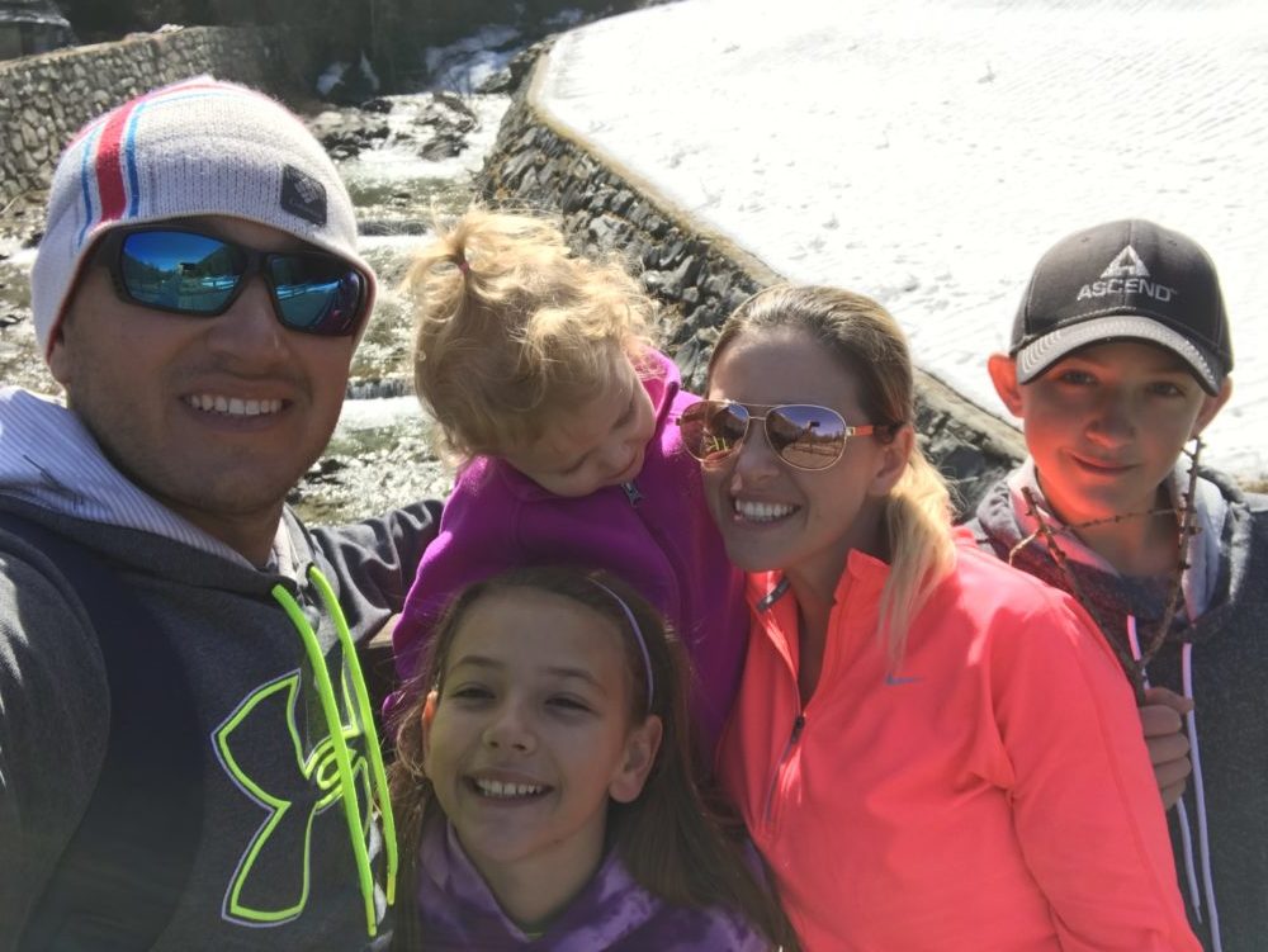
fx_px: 1173
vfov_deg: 44.2
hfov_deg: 56.8
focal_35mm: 32
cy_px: 476
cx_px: 634
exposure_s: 1/412
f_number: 2.2
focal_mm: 2.87
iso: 25
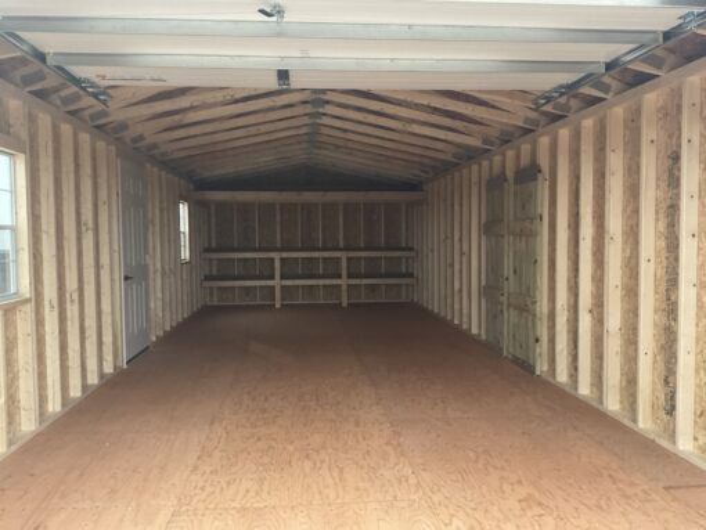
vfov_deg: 48.3
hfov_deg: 61.6
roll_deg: +0.7
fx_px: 592
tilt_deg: -0.5
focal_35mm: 29
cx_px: 353
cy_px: 265
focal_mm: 3
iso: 100
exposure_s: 1/60
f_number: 1.8
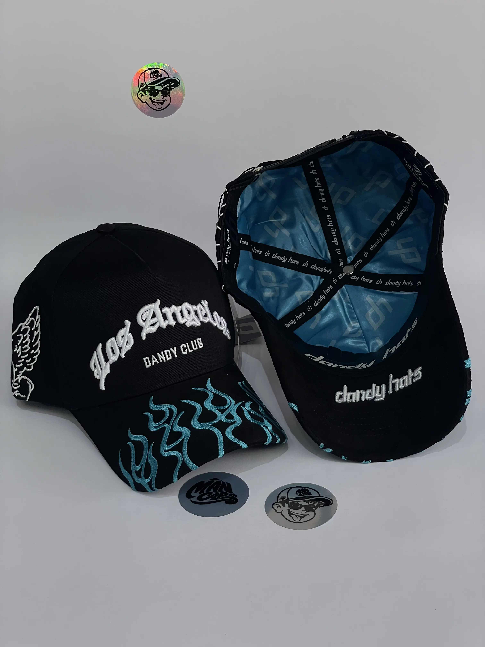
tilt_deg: -27.4
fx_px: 971
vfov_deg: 36.8
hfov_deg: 28.0
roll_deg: +3.3
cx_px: 242
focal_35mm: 52
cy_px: 324
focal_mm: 6
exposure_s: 1/120
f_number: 2
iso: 160
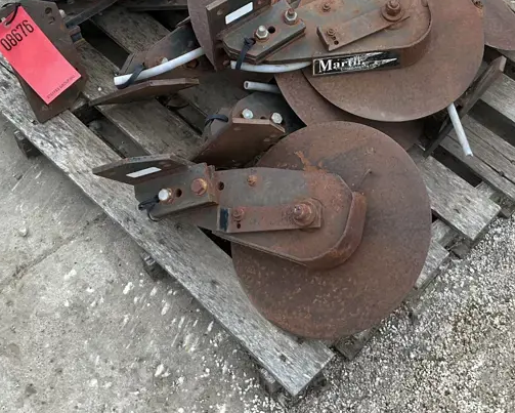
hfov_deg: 34.5
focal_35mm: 54
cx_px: 331
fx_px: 824
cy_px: 82
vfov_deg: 27.6
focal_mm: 3
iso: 20
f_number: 1.8
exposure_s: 1/179
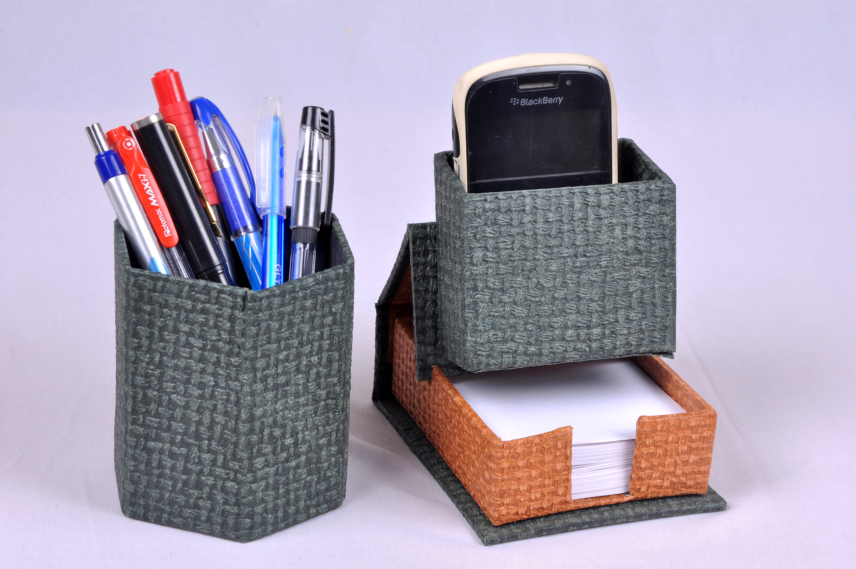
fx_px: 2672
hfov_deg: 18.2
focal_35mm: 112
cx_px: 428
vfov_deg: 12.1
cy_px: 284
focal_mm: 75
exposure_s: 1/80
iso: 100
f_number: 18
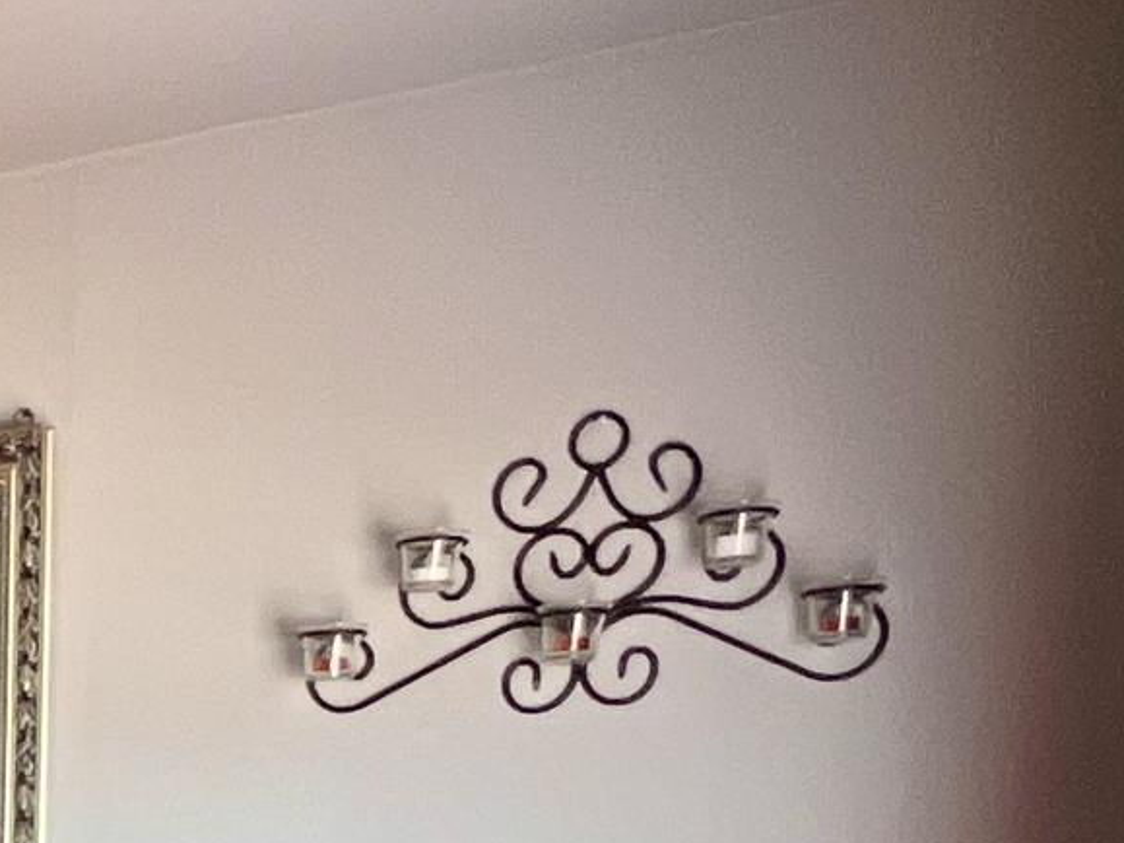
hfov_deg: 22.0
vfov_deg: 17.4
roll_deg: +2.2
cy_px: 1505
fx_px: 2240
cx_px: -674
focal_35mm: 69
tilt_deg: -13.9
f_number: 1.8
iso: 250
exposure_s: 1/94
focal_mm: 1.57
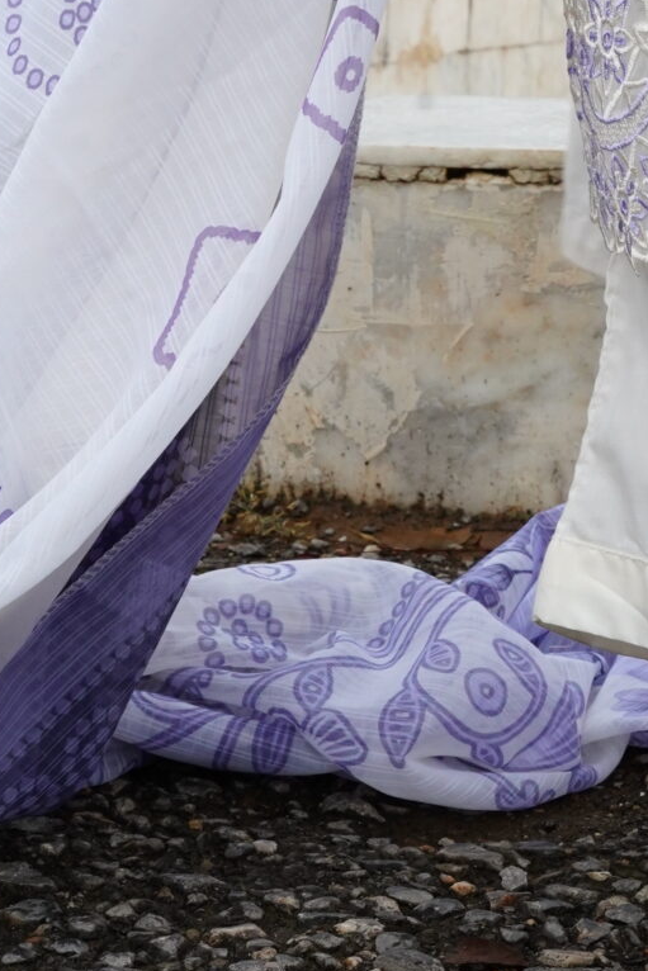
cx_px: 840
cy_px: -47
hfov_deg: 11.4
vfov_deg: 17.0
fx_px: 3157
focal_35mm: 117
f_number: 16
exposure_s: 1/160
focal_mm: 35
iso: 1000
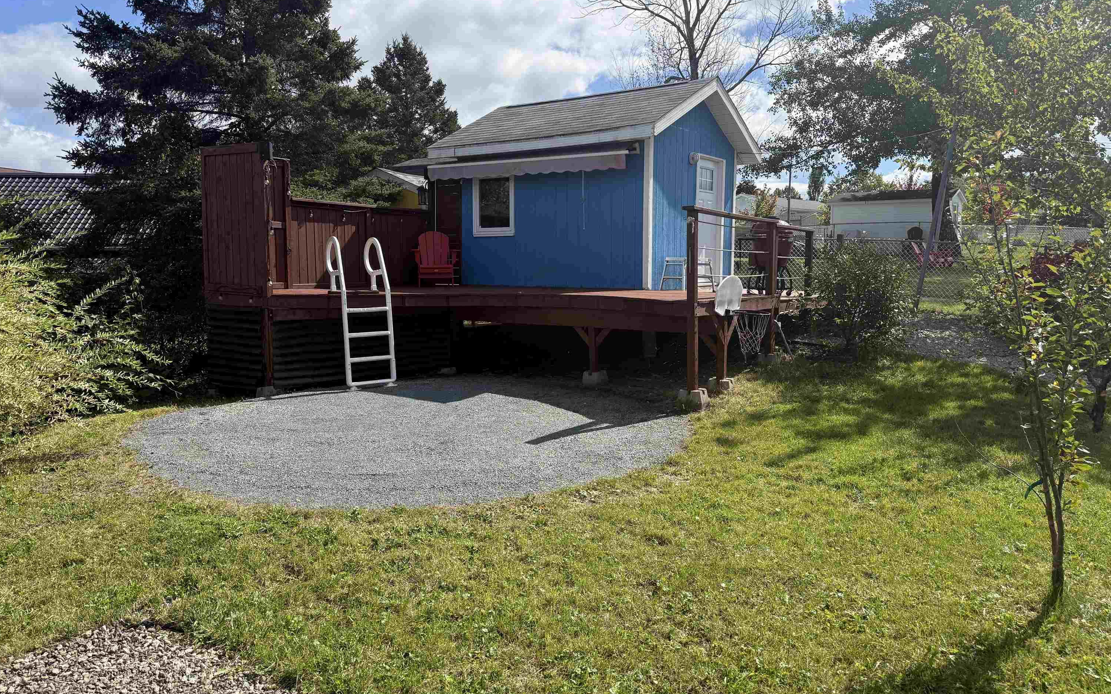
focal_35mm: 26
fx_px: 787
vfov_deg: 47.6
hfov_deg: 70.4
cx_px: 563
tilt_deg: -4.4
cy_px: 320
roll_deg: -0.5
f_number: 1.78
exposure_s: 1/4975
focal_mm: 6.76
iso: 100
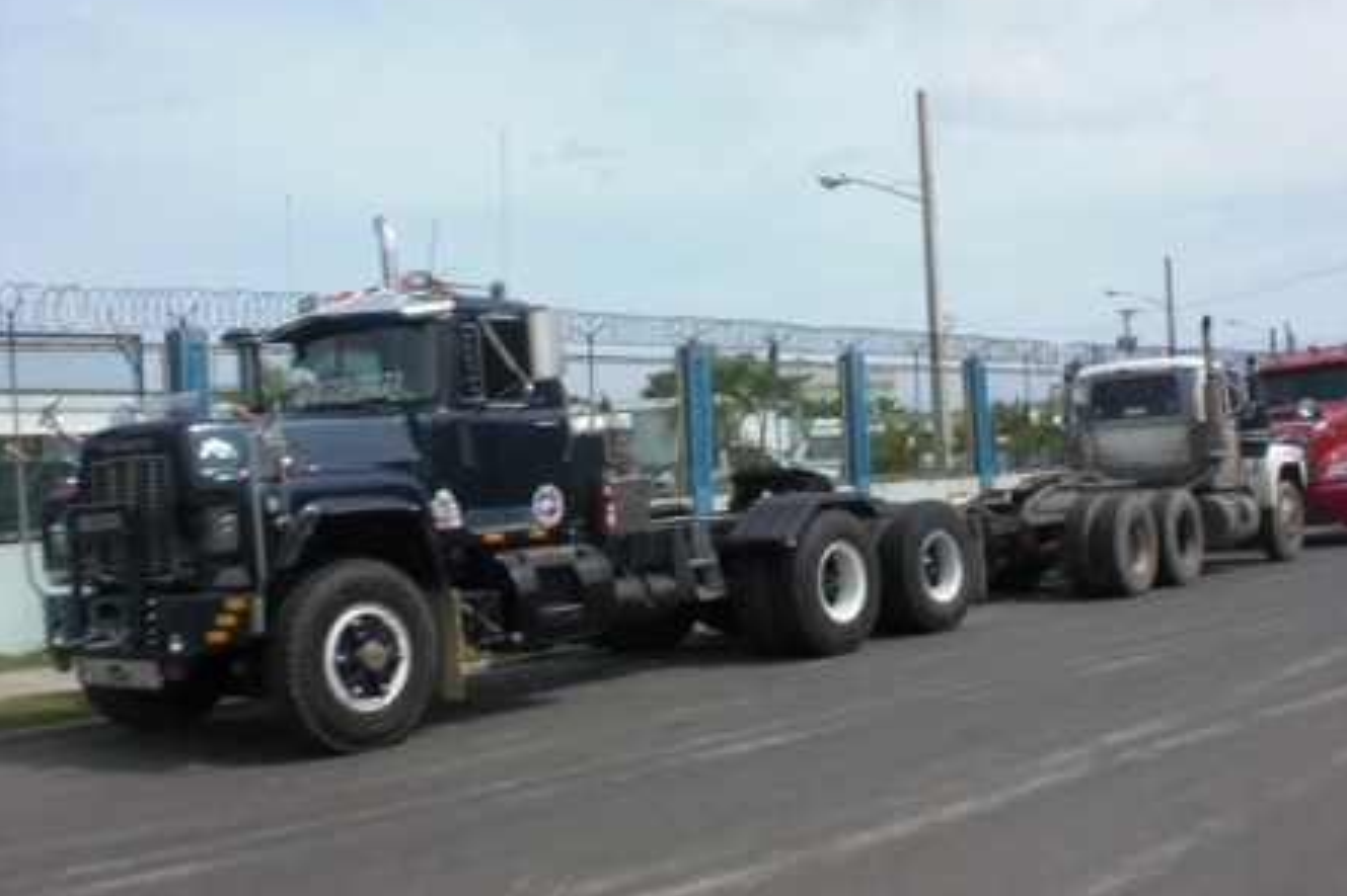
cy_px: 462
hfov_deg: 48.5
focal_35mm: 40
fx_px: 1496
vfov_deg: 33.4
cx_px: 675
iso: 64
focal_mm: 6.3
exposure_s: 1/500
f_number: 5.6
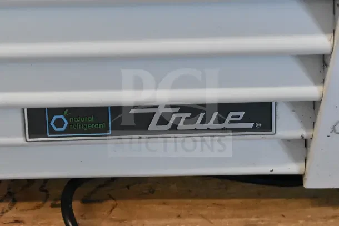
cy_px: 113
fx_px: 777
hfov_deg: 24.6
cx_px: 170
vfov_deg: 16.6
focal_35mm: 82
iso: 6400
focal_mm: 55
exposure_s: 1/200
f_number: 7.1
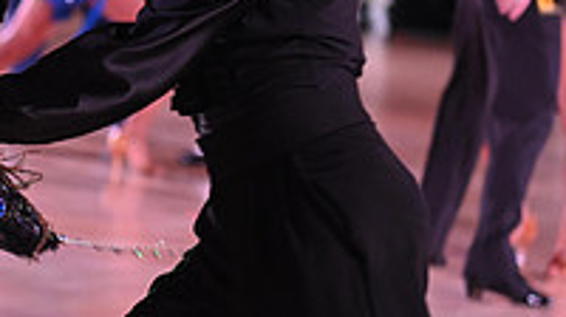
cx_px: -62
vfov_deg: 3.2
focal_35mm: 380
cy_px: -83
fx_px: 5697
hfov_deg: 5.7
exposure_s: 1/200
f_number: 4
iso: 1600
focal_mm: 125
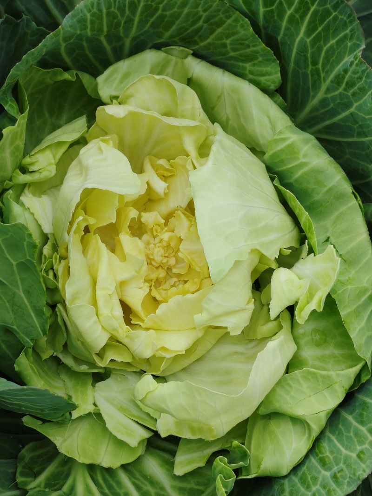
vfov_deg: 32.2
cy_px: 248
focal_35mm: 60
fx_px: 860
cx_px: 186
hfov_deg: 24.4
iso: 100
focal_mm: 4.84
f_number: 1.88
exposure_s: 1/592
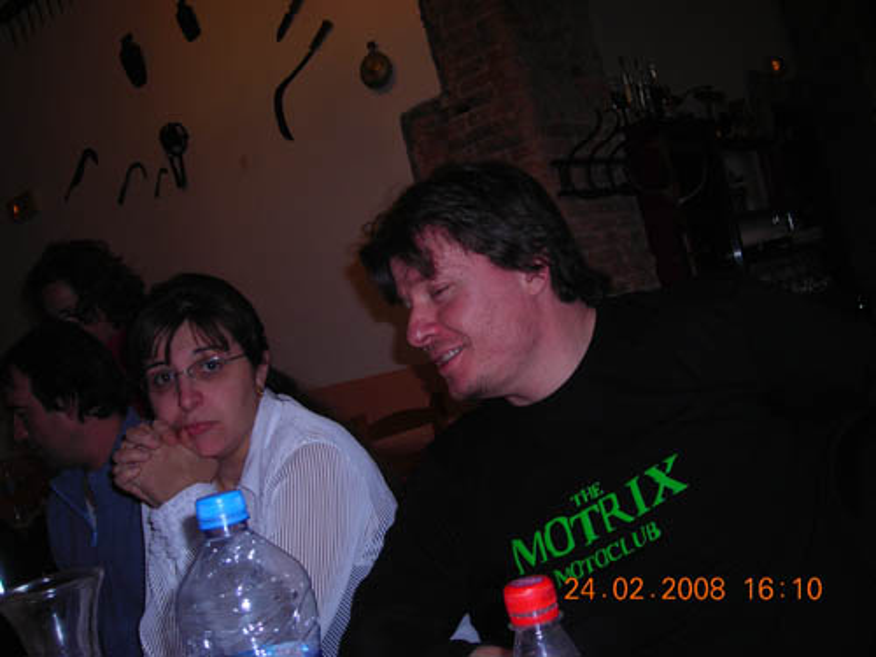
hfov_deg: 45.8
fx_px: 1038
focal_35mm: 41
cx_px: 438
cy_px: 328
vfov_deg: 35.1
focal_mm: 6.8
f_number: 3.3
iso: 50
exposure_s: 1/60.1
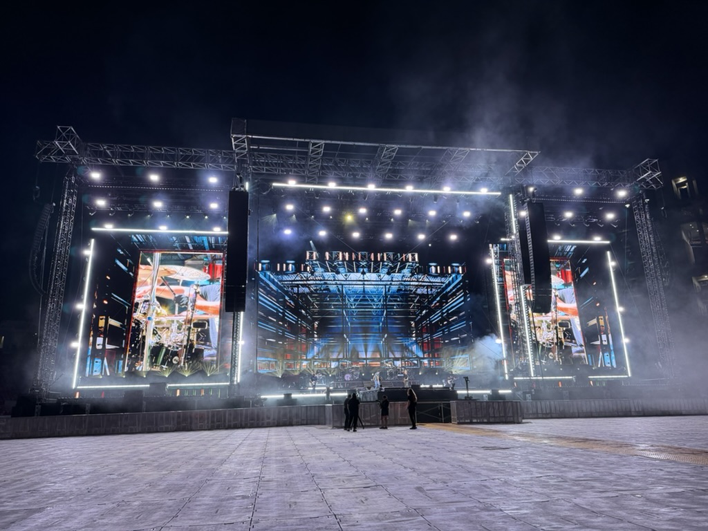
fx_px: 491
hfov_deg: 71.6
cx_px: 354
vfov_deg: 56.8
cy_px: 266
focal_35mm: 24
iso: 200
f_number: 1.78
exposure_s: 1/109
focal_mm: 6.76
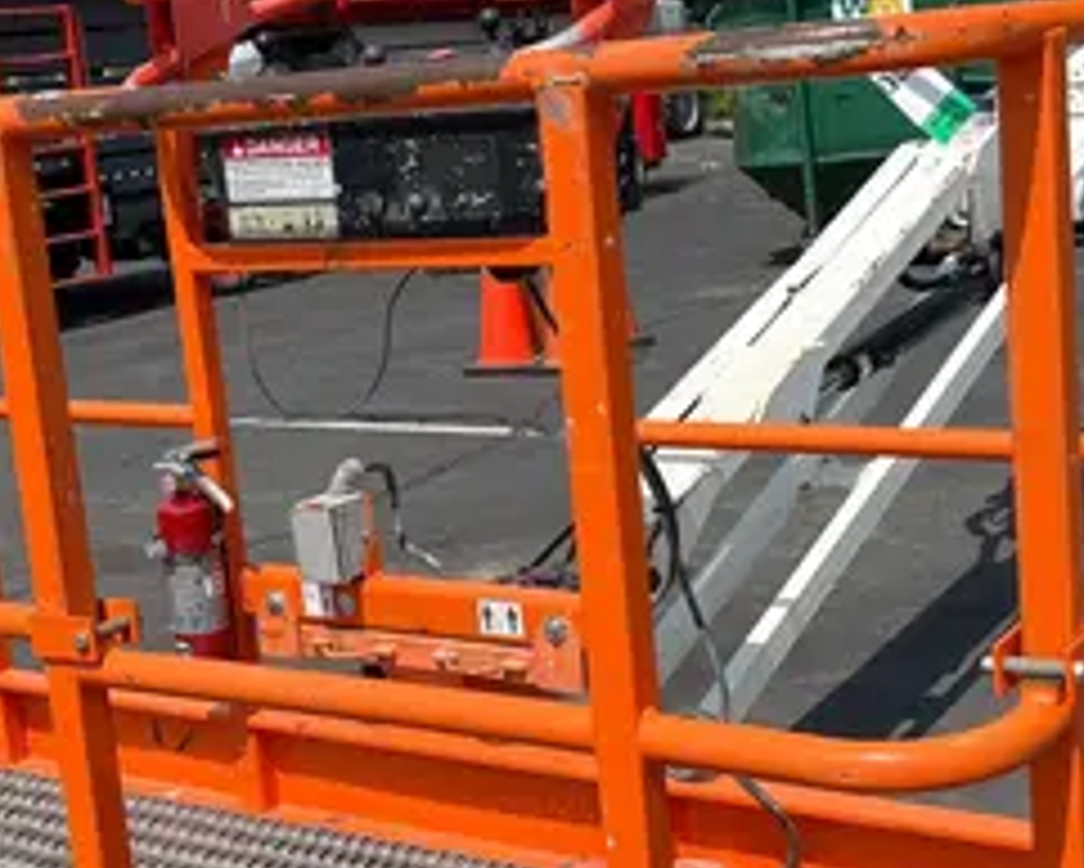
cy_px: 376
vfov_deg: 26.2
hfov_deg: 32.5
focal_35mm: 58
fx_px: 1862
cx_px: 549
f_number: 1.6
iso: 50
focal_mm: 5.1
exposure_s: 1/3135
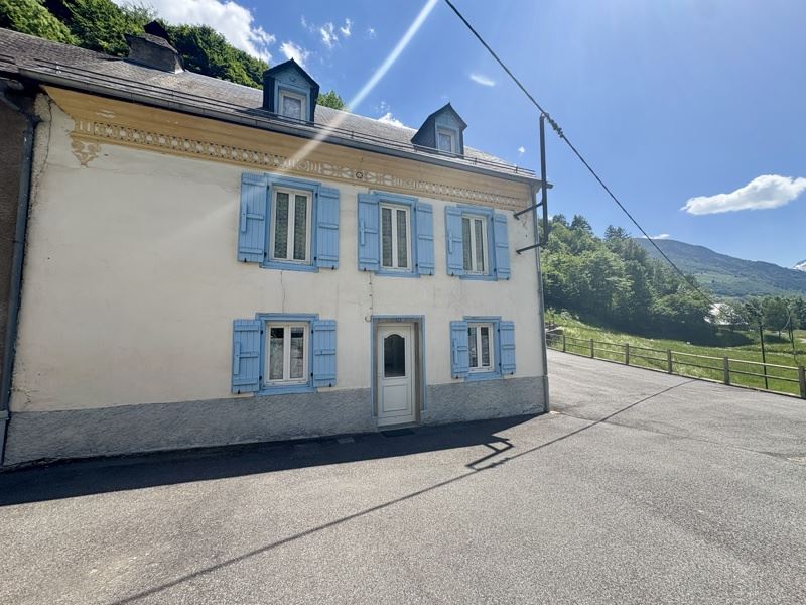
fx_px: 326
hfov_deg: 102.1
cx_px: 403
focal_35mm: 14
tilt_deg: +5.3
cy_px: 302
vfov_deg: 85.7
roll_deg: +0.4
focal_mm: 2.22
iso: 50
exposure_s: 1/1236
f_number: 2.2
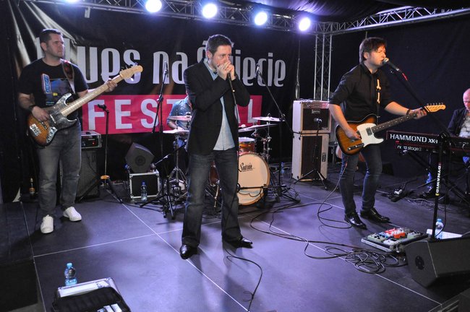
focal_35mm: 27
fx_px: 352
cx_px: 235
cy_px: 156
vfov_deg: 47.8
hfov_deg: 67.4
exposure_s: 1/125
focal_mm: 18
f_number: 5
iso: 2500
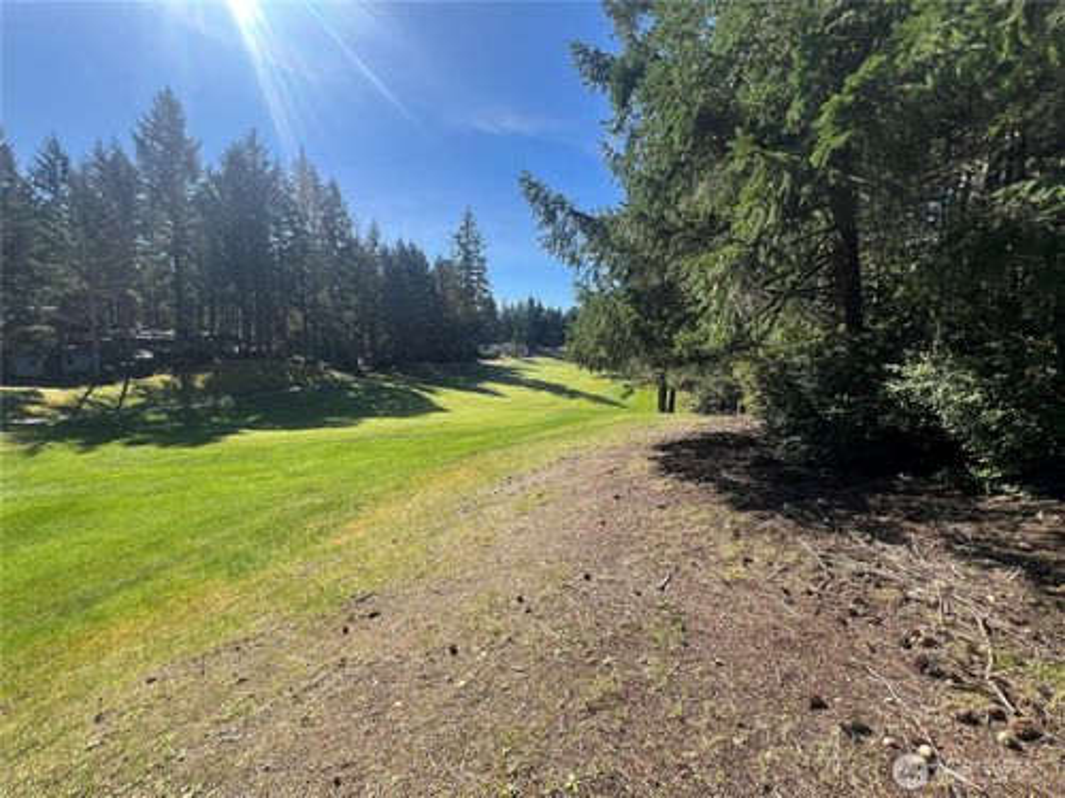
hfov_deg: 106.2
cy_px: 399
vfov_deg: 89.9
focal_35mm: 13
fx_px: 400
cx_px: 532
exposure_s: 1/797
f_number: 1.8
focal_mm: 1.57
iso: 32
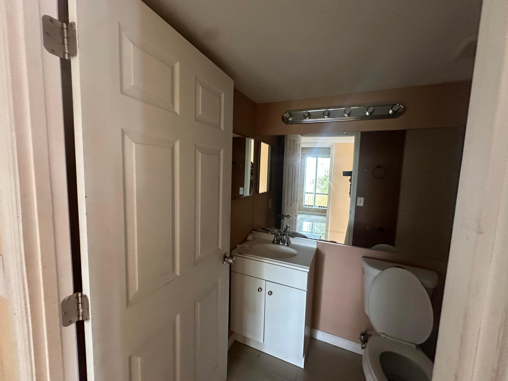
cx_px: 254
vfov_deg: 85.7
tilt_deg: -6.2
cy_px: 190
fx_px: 205
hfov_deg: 102.1
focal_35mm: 14
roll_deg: -2.3
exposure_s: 1/60
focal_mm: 2.22
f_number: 2.2
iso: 800
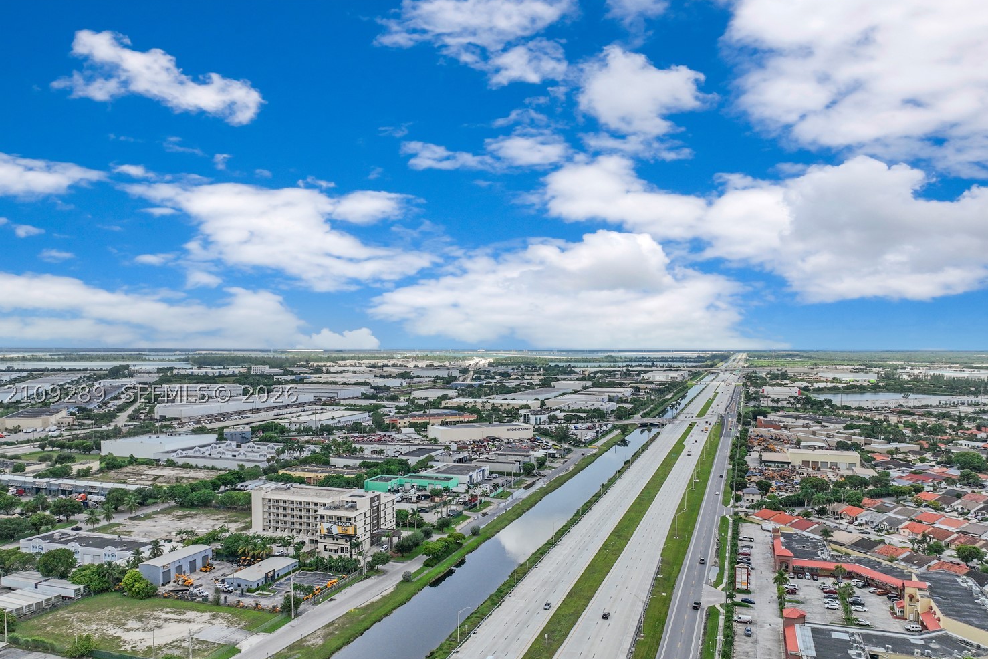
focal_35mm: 27
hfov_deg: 67.4
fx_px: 741
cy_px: 394
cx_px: 503
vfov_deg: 47.7
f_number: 2.8
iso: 200
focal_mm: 12.29
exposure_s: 1/2500
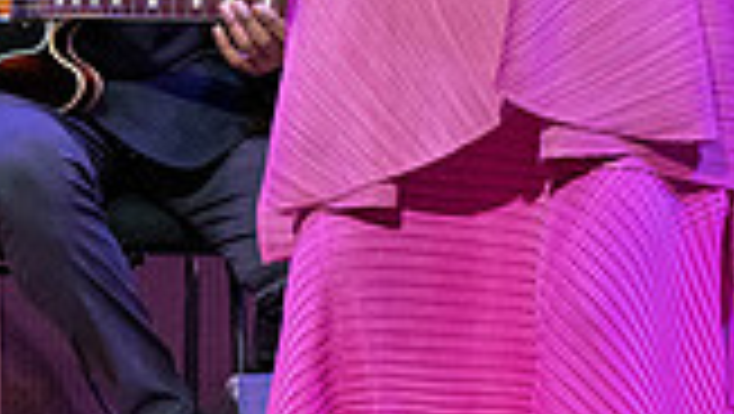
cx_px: 103
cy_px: -61
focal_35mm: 1277
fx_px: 24874
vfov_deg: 1.0
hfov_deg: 1.7
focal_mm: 318
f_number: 8
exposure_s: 1/320
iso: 4000
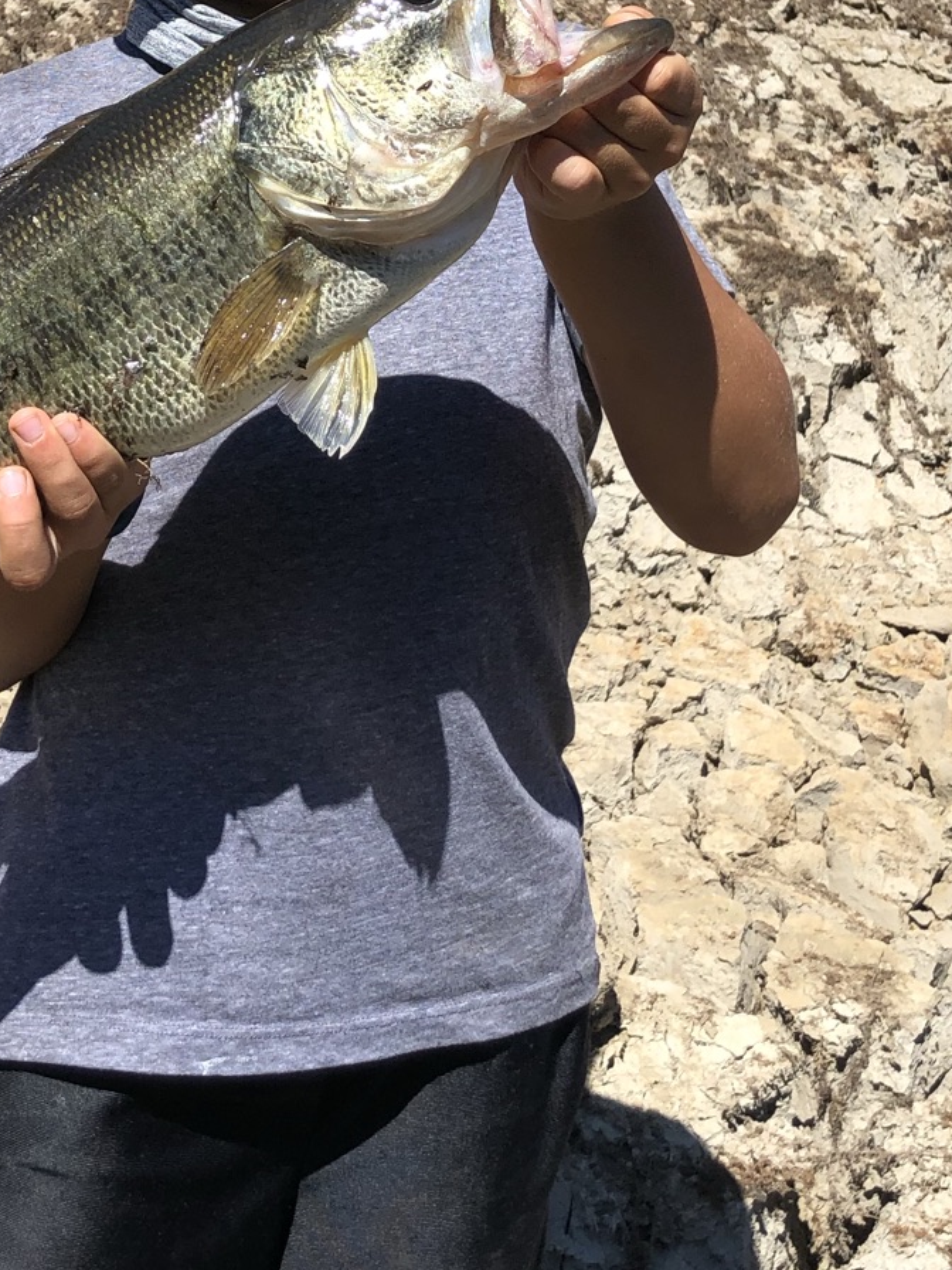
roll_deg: -4.3
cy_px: 261
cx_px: 272
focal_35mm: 64
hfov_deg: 22.8
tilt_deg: -0.2
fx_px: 2347
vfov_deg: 29.6
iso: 20
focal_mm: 3.99
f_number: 1.8
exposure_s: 1/1736
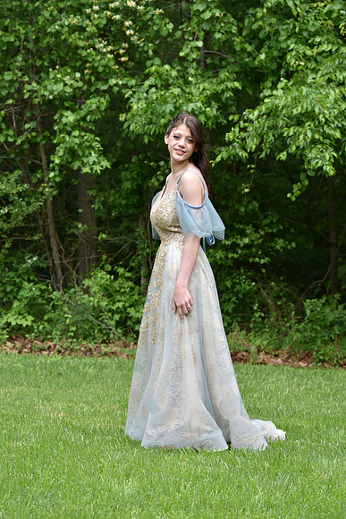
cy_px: 260
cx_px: 173
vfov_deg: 23.9
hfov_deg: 16.1
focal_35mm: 85
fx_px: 1225
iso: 200
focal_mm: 85
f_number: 6.3
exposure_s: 1/200
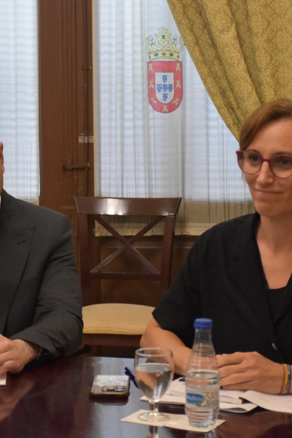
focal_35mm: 102
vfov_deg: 20.1
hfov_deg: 13.5
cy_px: 219
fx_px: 1237
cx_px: 133
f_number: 4.5
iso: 3200
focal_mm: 45
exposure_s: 1/60
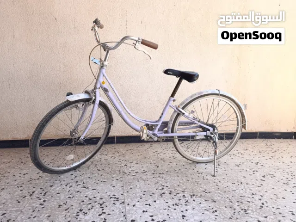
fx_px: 197
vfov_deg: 58.9
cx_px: 148
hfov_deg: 73.9
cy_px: 111
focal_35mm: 23
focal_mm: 6.11
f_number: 1.7
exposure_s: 1/100
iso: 80
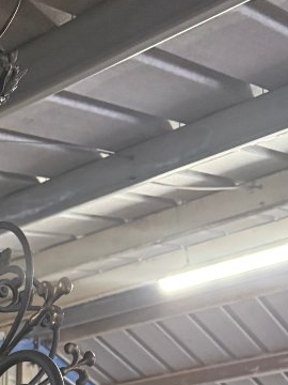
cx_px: -125
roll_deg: -2.5
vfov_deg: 21.0
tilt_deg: +3.4
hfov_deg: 16.9
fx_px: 887
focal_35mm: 80
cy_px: 563
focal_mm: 6.76
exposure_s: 1/33
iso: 800
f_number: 1.78
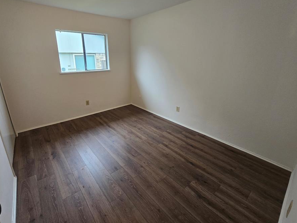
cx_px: 137
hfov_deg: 98.0
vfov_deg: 81.5
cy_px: 100
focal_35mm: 15
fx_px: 129
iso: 160
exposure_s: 1/60
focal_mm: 2.2
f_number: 2.2
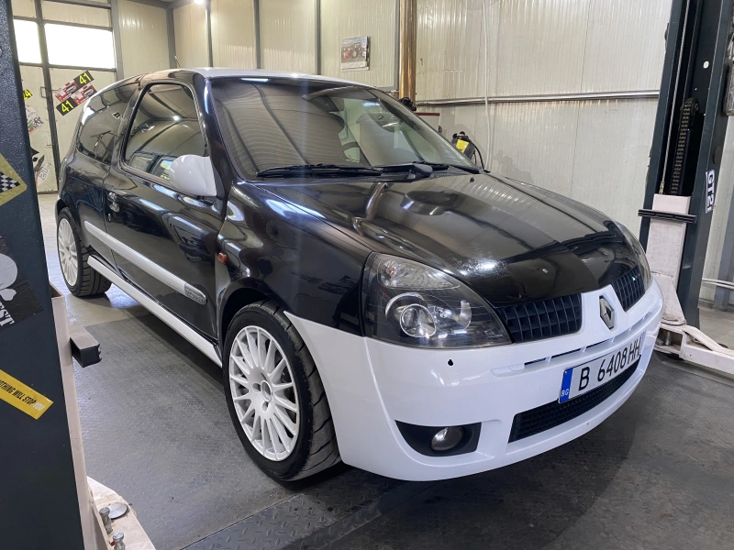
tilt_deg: -12.8
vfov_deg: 53.1
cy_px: 275
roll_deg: -0.1
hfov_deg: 67.3
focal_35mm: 26
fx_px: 551
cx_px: 367
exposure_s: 1/50
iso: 125
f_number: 1.8
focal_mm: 4.25
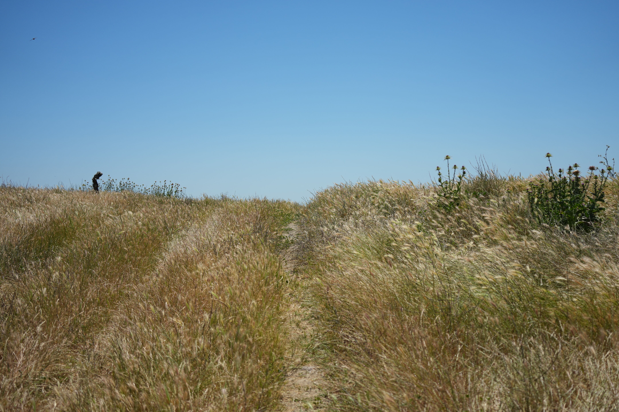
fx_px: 860
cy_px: 206
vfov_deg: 27.0
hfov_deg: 39.6
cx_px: 310
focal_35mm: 50
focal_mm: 50
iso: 320
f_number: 4.5
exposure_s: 1/3200
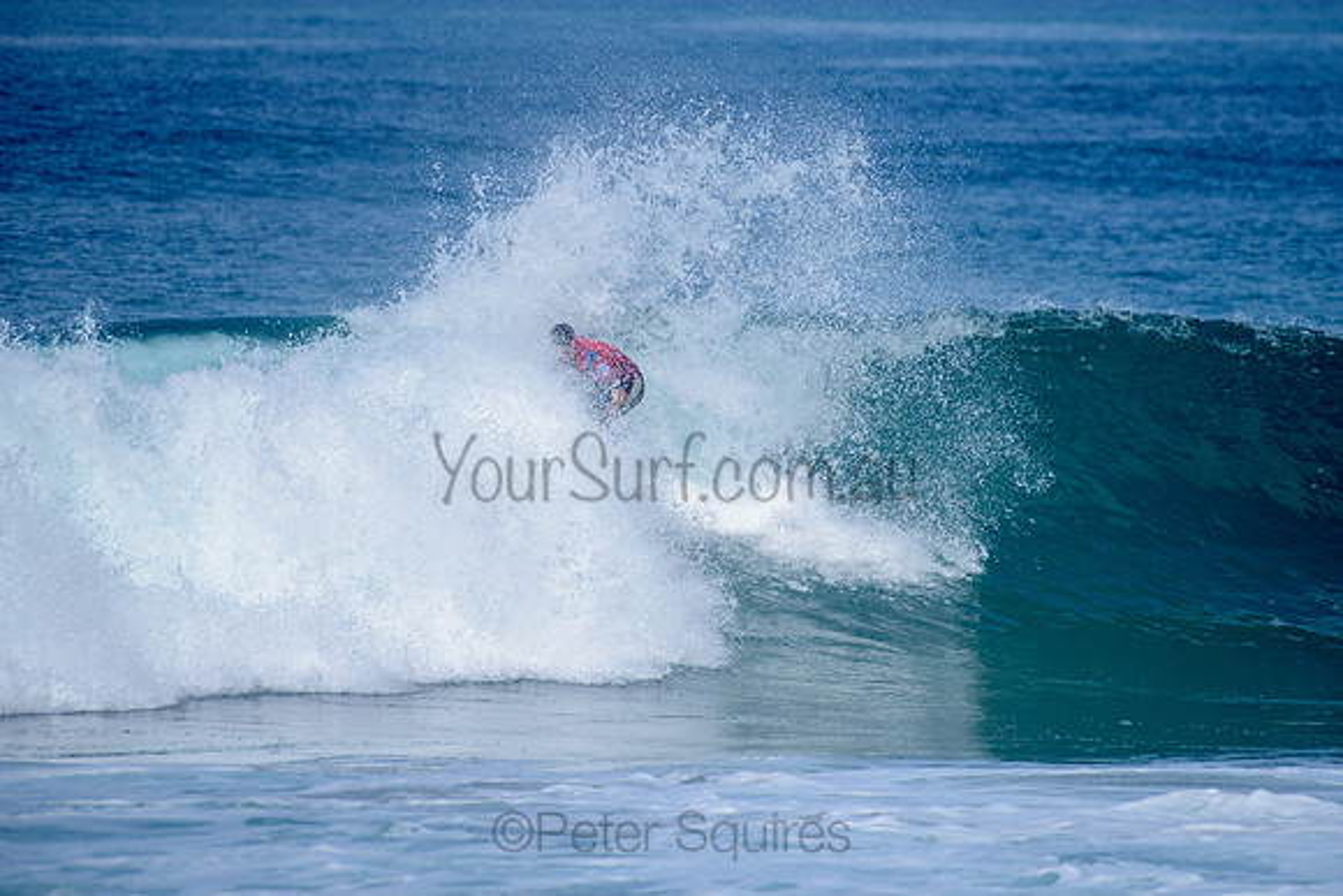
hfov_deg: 3.8
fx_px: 20373
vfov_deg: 2.5
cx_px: 707
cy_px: 424
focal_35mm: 546
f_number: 5.6
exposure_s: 1/2000
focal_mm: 500
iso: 160
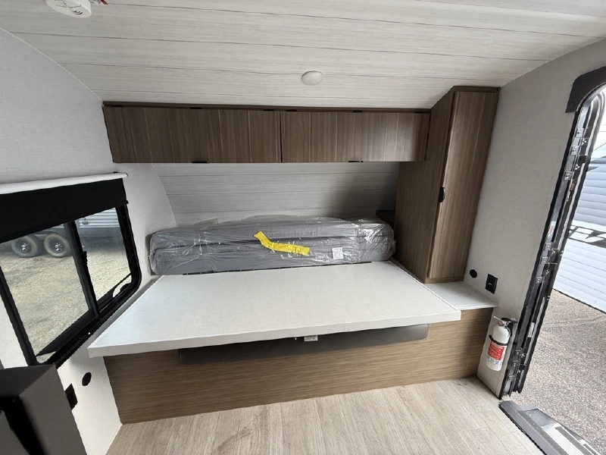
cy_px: 228
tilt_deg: -14.7
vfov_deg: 85.7
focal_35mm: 14
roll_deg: -0.4
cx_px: 303
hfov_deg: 102.1
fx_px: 245
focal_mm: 2.22
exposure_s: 1/99
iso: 100
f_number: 2.2
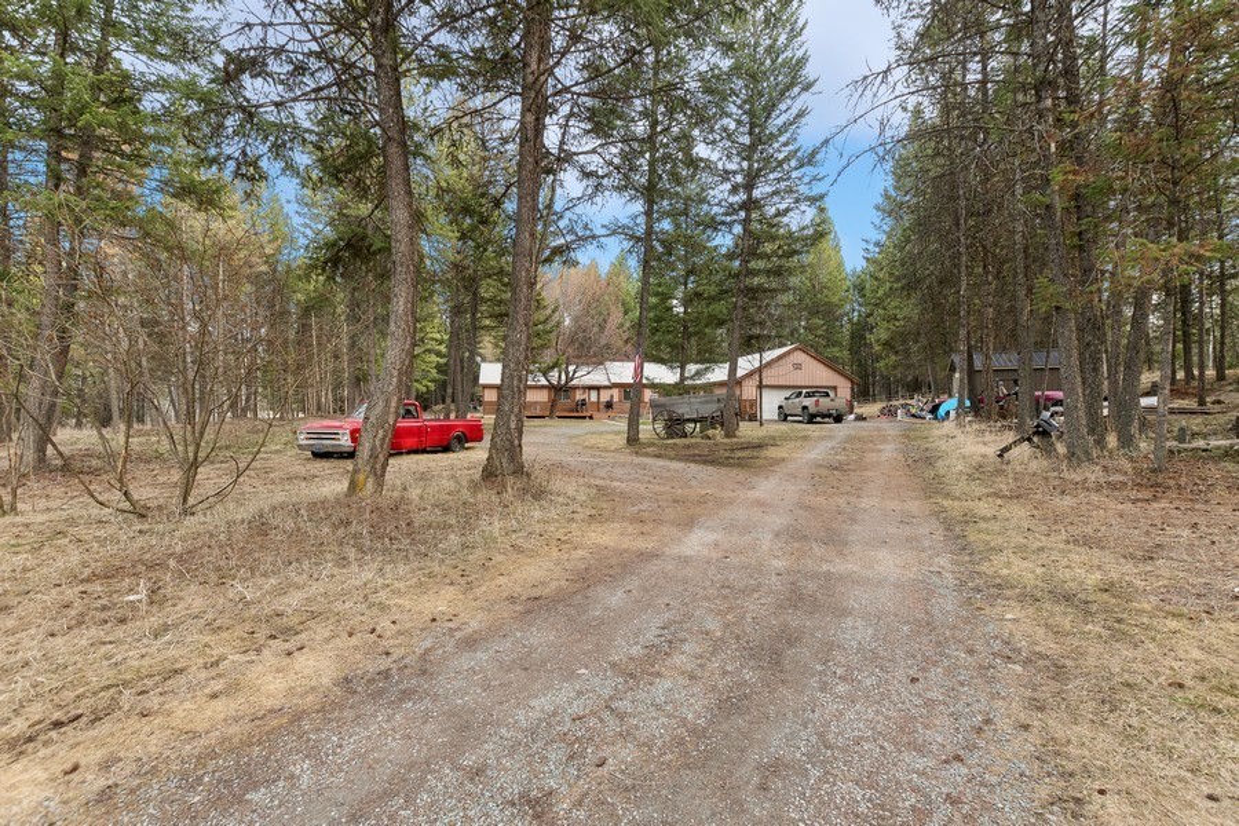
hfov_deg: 100.4
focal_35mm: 15
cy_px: 413
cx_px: 620
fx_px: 516
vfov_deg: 77.3
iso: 200
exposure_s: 1/125
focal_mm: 10
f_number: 6.3
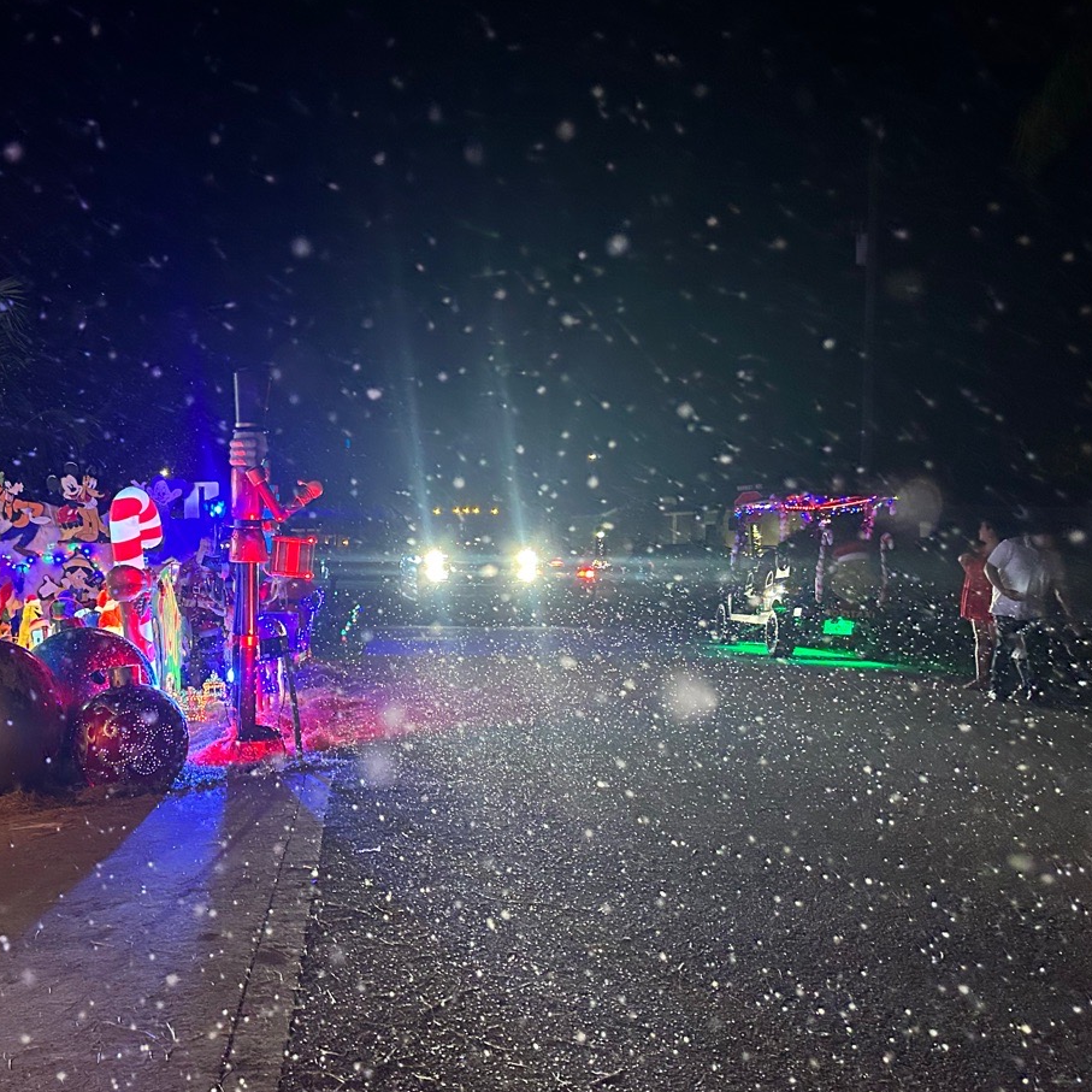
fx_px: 1356
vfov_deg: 43.9
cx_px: 296
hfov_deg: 42.7
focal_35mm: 38
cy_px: 554
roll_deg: +0.6
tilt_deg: +0.2
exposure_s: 1/40
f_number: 1.5
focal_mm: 5.7
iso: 640
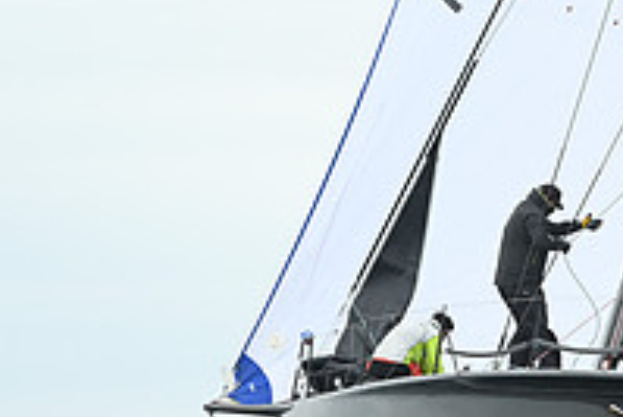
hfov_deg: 6.4
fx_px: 5559
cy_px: 158
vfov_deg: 4.3
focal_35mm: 321
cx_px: 632
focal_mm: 110
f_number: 5.6
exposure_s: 1/800
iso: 400
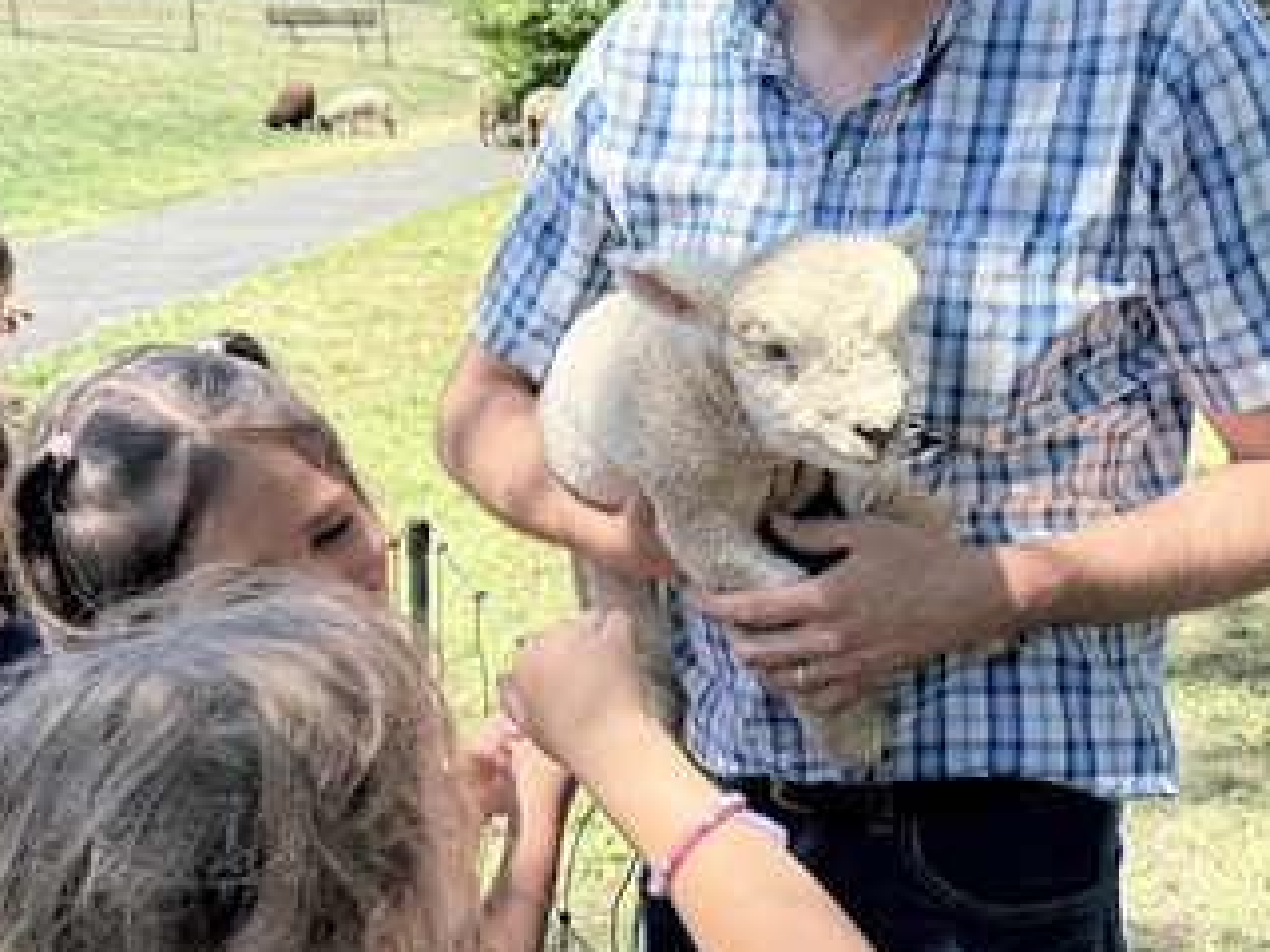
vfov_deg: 34.3
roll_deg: +1.3
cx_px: 766
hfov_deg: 44.5
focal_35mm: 42
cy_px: 472
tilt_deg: -15.6
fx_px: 1541
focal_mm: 6.76
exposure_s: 1/1553
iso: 80
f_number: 1.78
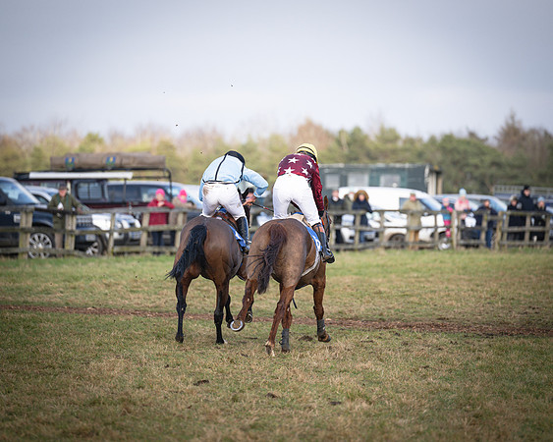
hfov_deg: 7.1
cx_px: 266
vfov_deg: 5.7
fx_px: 4460
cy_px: 196
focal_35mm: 273
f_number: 2.8
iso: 400
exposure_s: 1/1600
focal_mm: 200
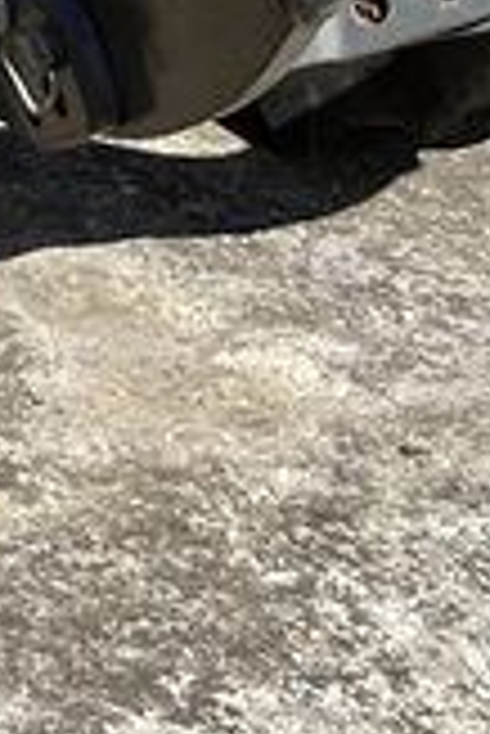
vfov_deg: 10.9
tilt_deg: -6.7
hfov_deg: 7.3
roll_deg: -0.5
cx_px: -967
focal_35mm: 167
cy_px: -842
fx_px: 3402
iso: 50
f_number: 1.5
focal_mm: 5.7
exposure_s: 1/3460
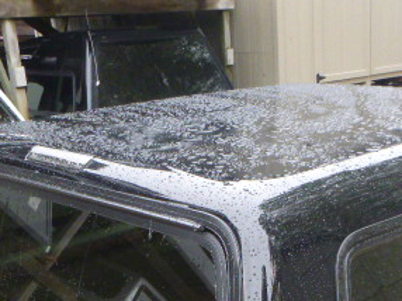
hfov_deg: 34.2
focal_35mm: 56
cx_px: 245
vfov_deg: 24.6
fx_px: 650
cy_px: 315
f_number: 3.9
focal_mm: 4.5
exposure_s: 1/60
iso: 320
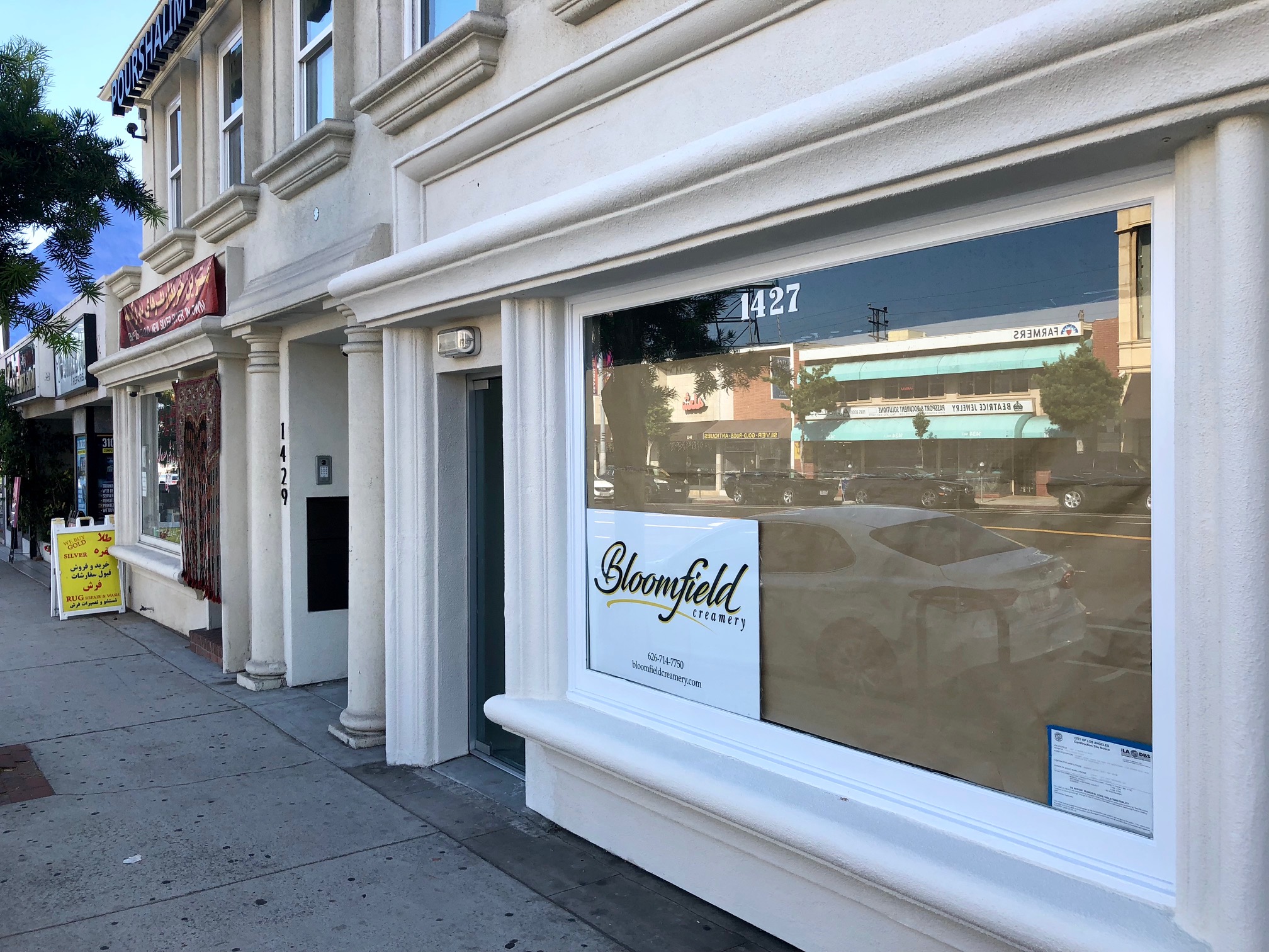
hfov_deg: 63.4
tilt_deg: -1.0
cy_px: 476
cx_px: 634
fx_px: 1026
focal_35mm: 28
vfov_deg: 49.7
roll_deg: -0.4
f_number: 1.8
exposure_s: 1/510
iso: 20
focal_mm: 4
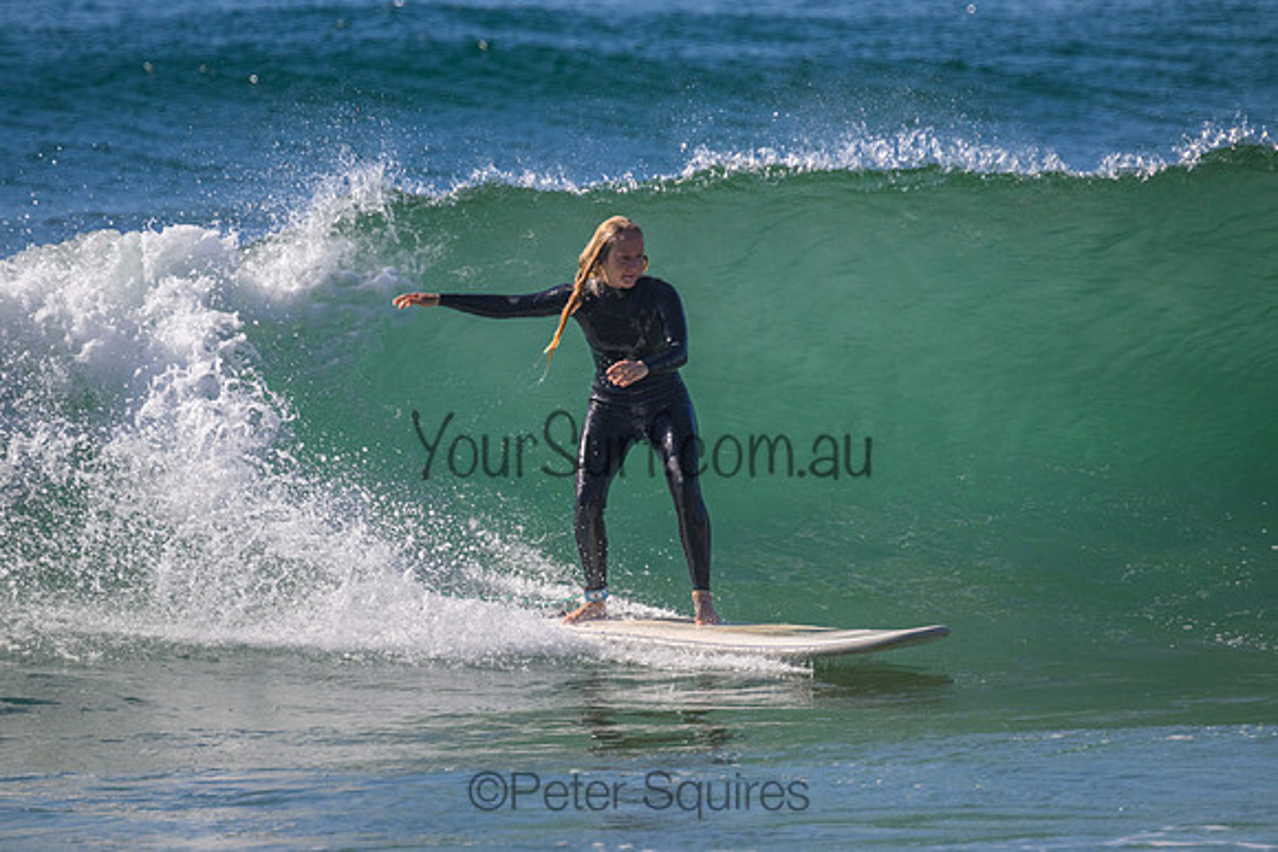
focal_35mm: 800
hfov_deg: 2.6
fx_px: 28405
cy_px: 426
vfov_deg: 1.7
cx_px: 639
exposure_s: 1/1600
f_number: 11
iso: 1100
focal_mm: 800
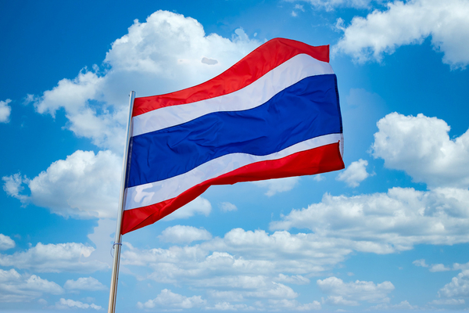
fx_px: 456
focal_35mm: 35
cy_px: 156
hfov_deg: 54.4
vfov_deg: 37.9
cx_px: 234
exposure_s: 1/500
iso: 200
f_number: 5.6
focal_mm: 23
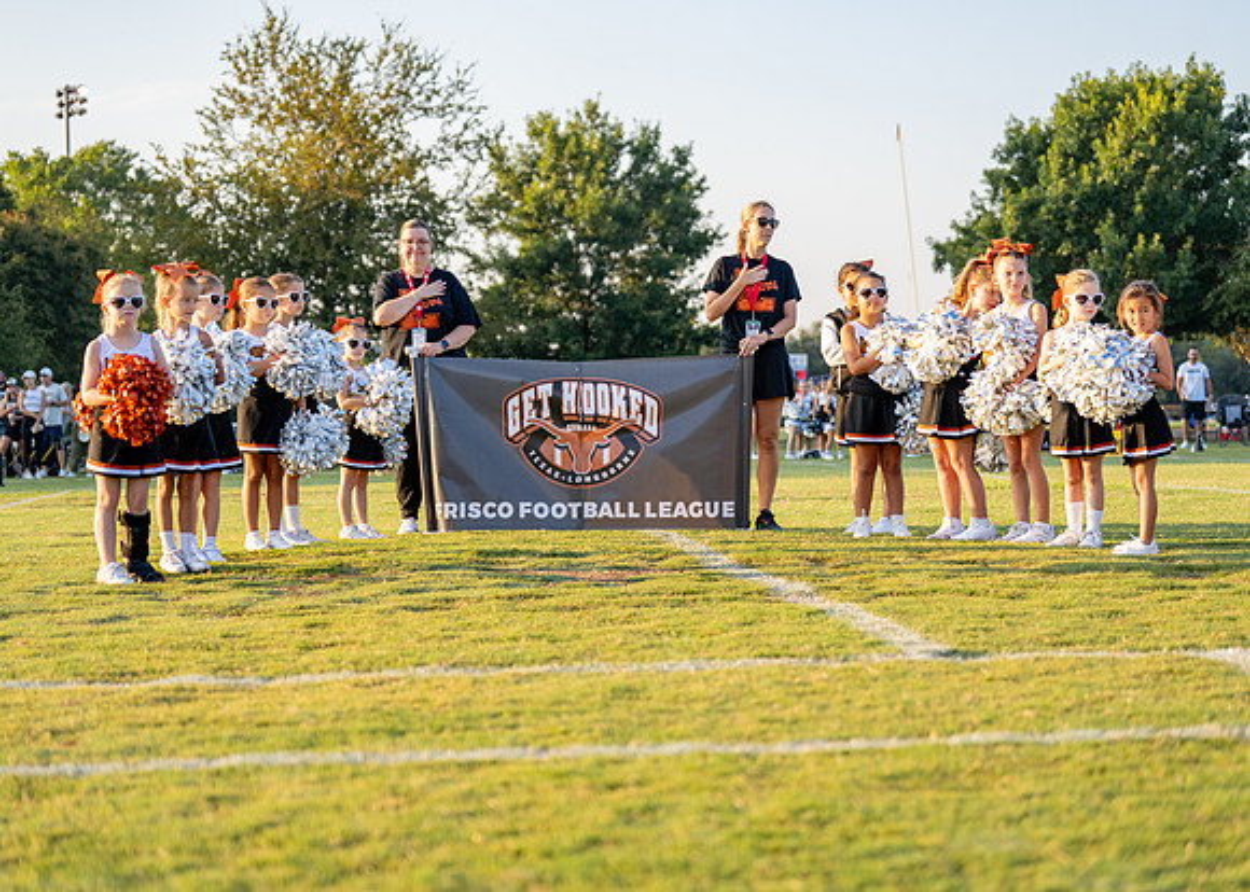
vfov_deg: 18.9
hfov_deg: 26.2
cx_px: 609
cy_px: 448
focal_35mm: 76
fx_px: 2686
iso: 400
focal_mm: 70
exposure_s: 1/1250
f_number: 2.8
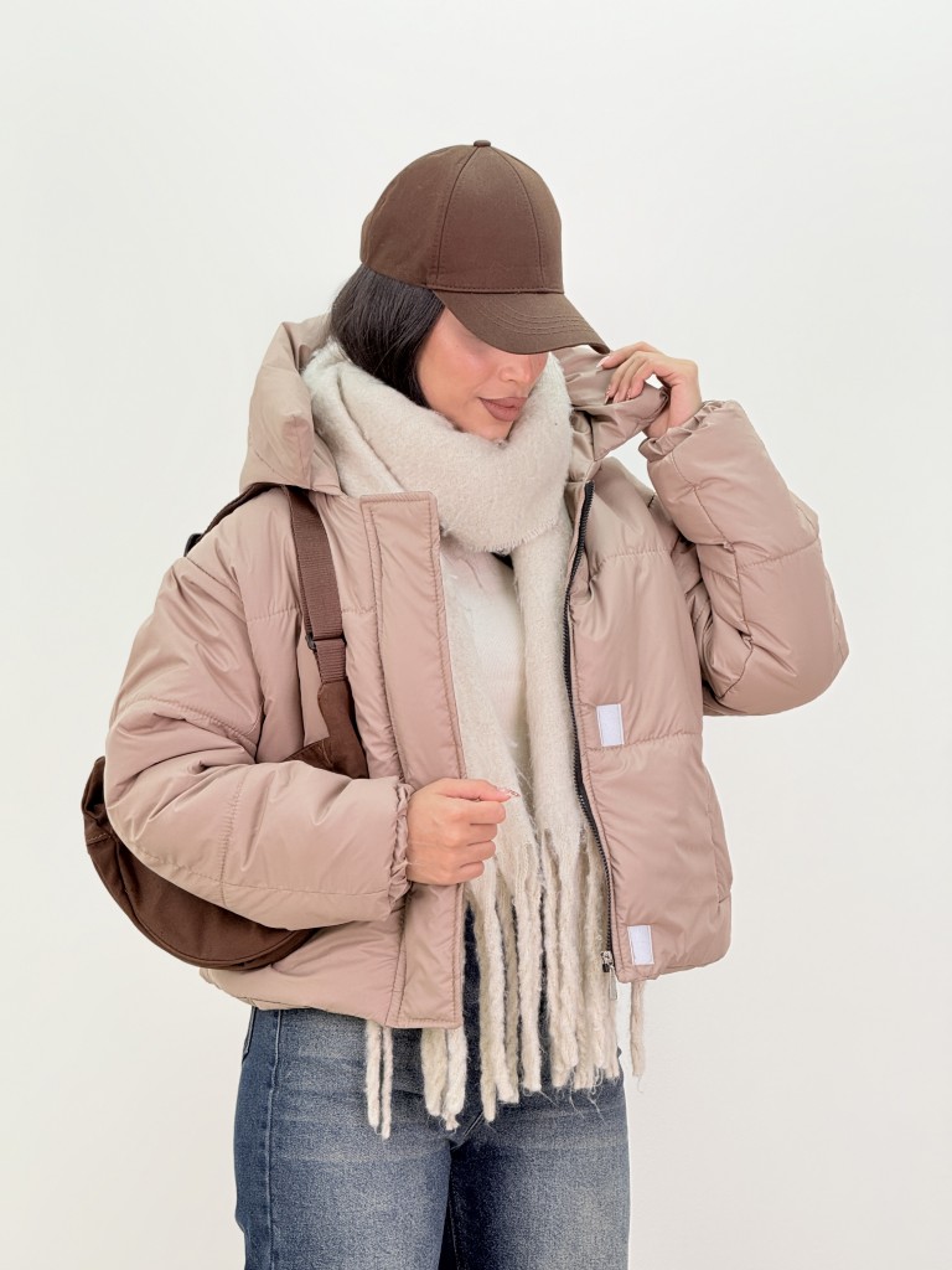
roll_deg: -0.6
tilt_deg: -3.1
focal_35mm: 120
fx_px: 4400
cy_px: 635
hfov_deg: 12.3
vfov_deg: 16.4
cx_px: 476
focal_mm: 15.66
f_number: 2.8
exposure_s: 1/146
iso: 64
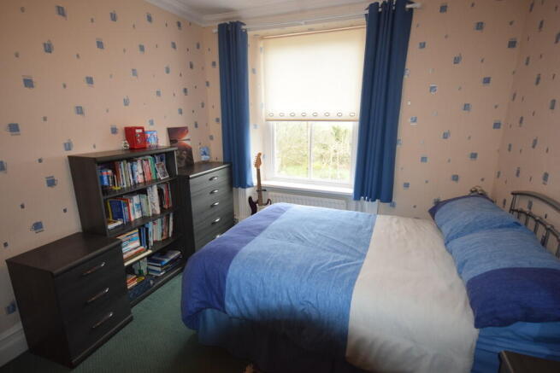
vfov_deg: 67.4
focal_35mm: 18
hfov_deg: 90.0
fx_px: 280
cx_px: 280
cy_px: 186
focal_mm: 12
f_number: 5
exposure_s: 1/100
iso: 800
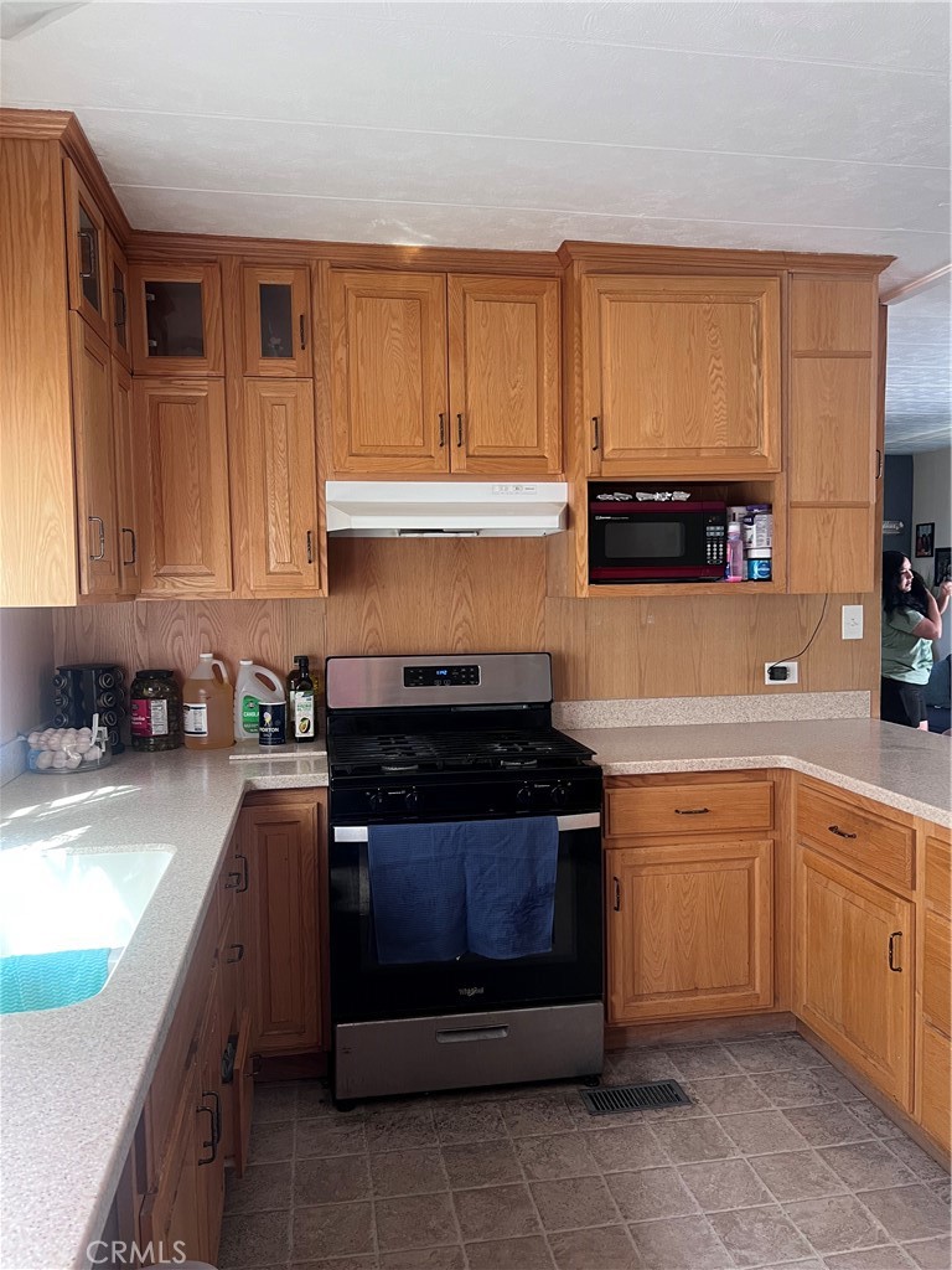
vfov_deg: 67.3
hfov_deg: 53.1
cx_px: 476
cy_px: 635
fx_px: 953
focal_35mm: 26
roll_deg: -0.7
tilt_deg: -2.4
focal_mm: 5.7
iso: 160
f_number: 1.5
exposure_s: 1/60
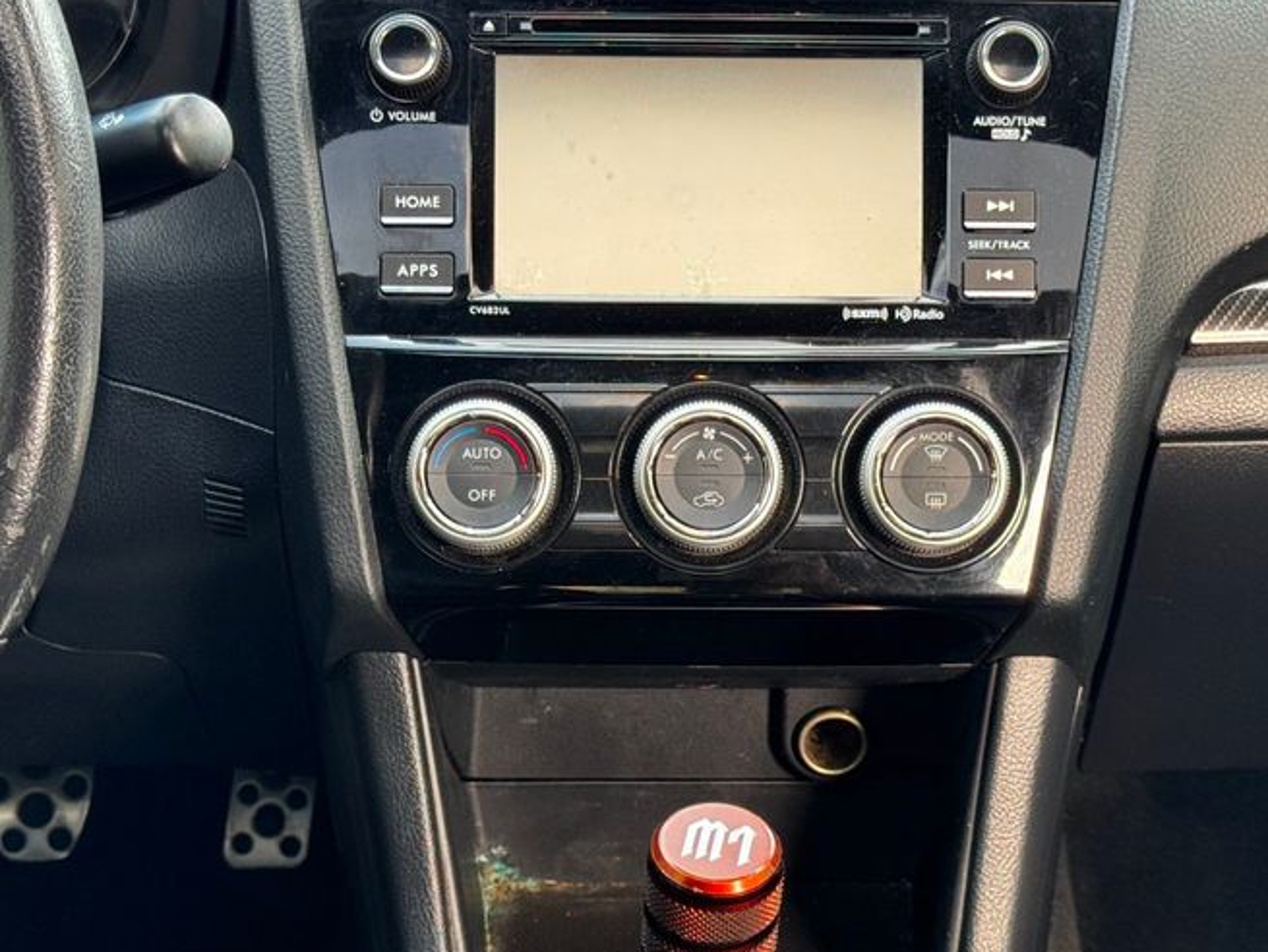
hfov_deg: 26.0
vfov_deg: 19.6
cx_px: 712
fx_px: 2749
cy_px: 640
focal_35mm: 75
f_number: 1.78
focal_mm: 6.76
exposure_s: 1/60
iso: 100
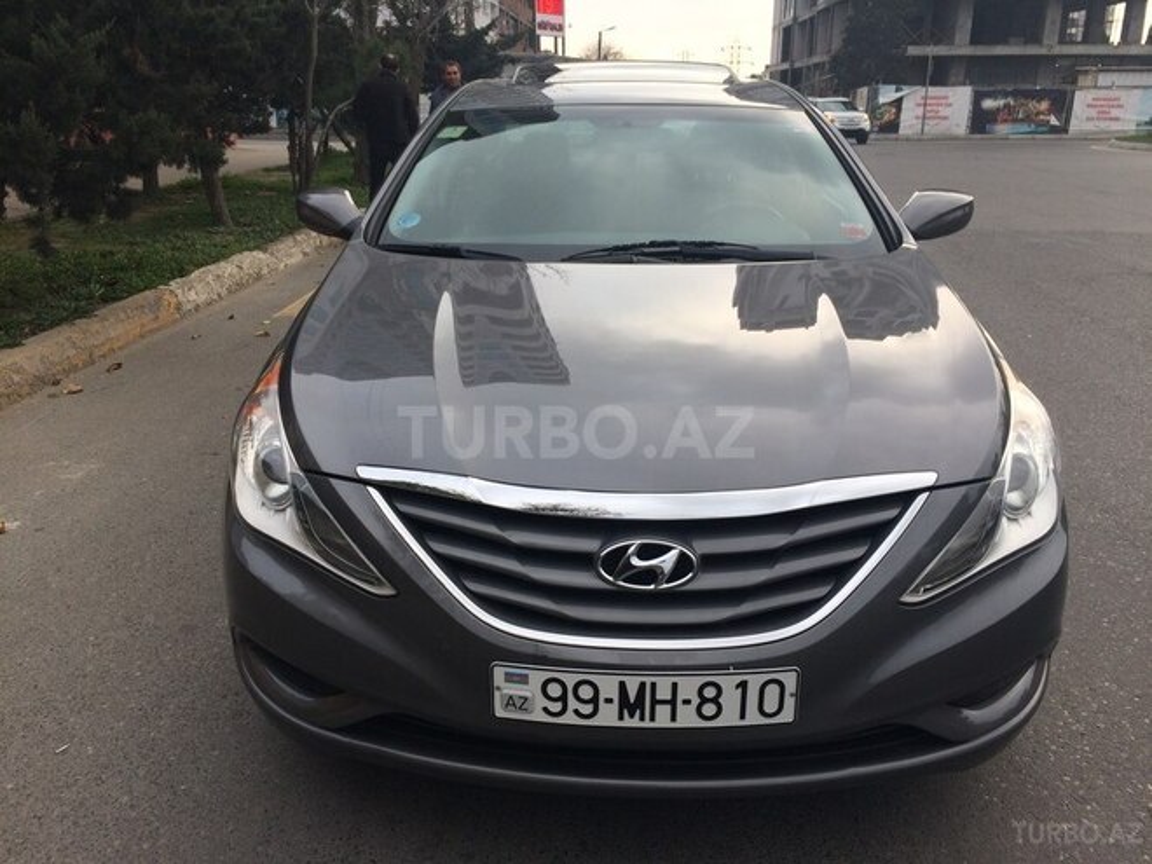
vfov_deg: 48.2
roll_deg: -1.2
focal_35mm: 29
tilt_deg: -20.4
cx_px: 576
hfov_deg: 61.7
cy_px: 432
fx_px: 965
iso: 32
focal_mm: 4.15
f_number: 2.2
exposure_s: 1/423
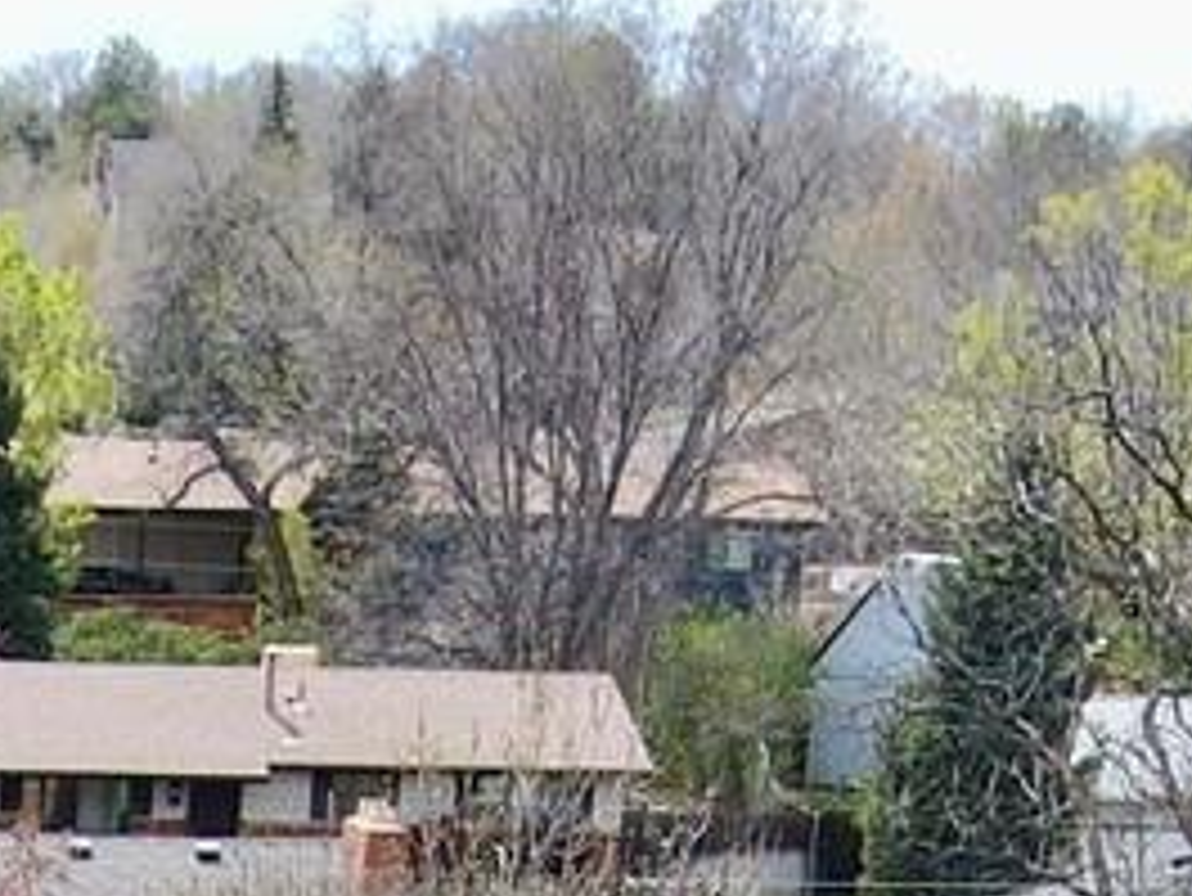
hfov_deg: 13.2
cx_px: -319
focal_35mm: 145
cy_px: 2607
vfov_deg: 8.6
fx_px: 4995
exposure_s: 1/350
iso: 100
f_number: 2.8
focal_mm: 4.5
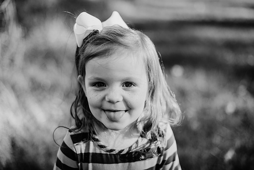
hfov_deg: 39.6
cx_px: 127
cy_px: 85
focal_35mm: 50
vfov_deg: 27.0
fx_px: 353
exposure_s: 1/1000
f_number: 2
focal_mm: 50
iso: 200
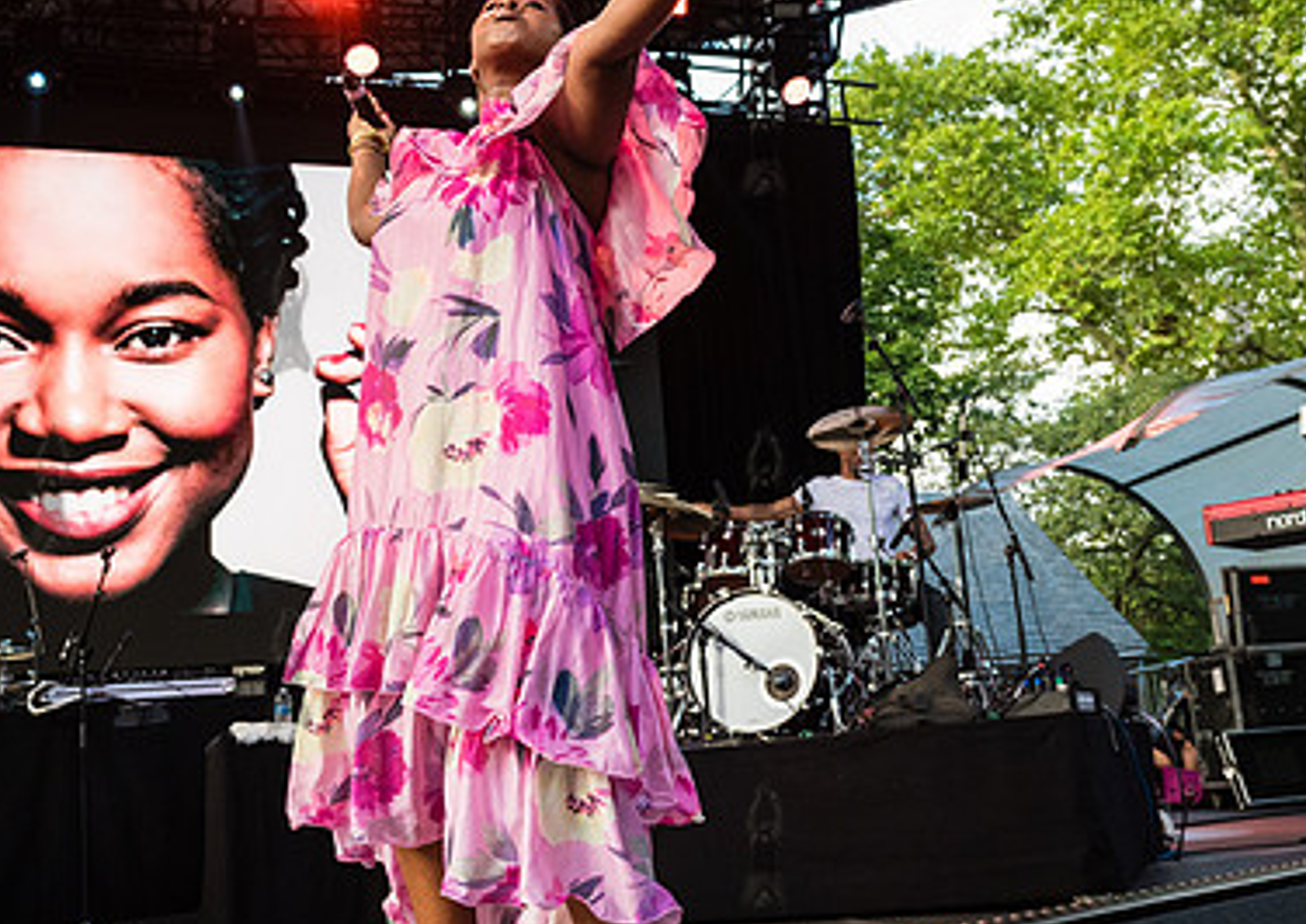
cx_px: 704
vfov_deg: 32.4
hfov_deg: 44.6
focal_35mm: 43
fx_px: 1590
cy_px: 485
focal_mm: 26
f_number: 4.5
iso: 2000
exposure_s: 1/640
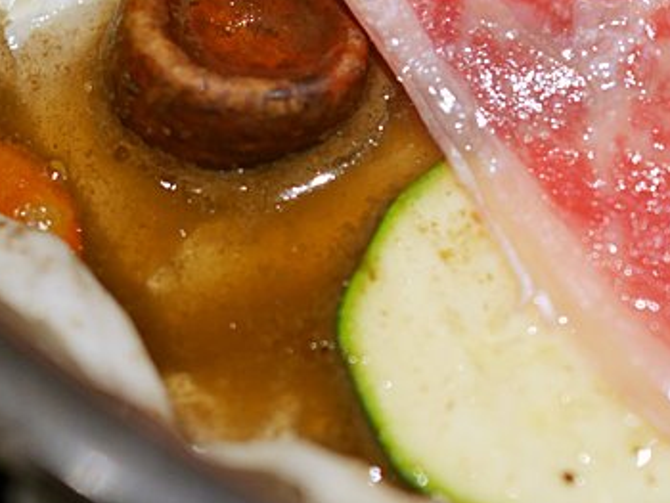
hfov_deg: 13.6
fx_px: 2770
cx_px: 651
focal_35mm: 143
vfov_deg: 10.3
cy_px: -49
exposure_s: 1/400
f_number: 1.8
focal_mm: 25
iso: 200
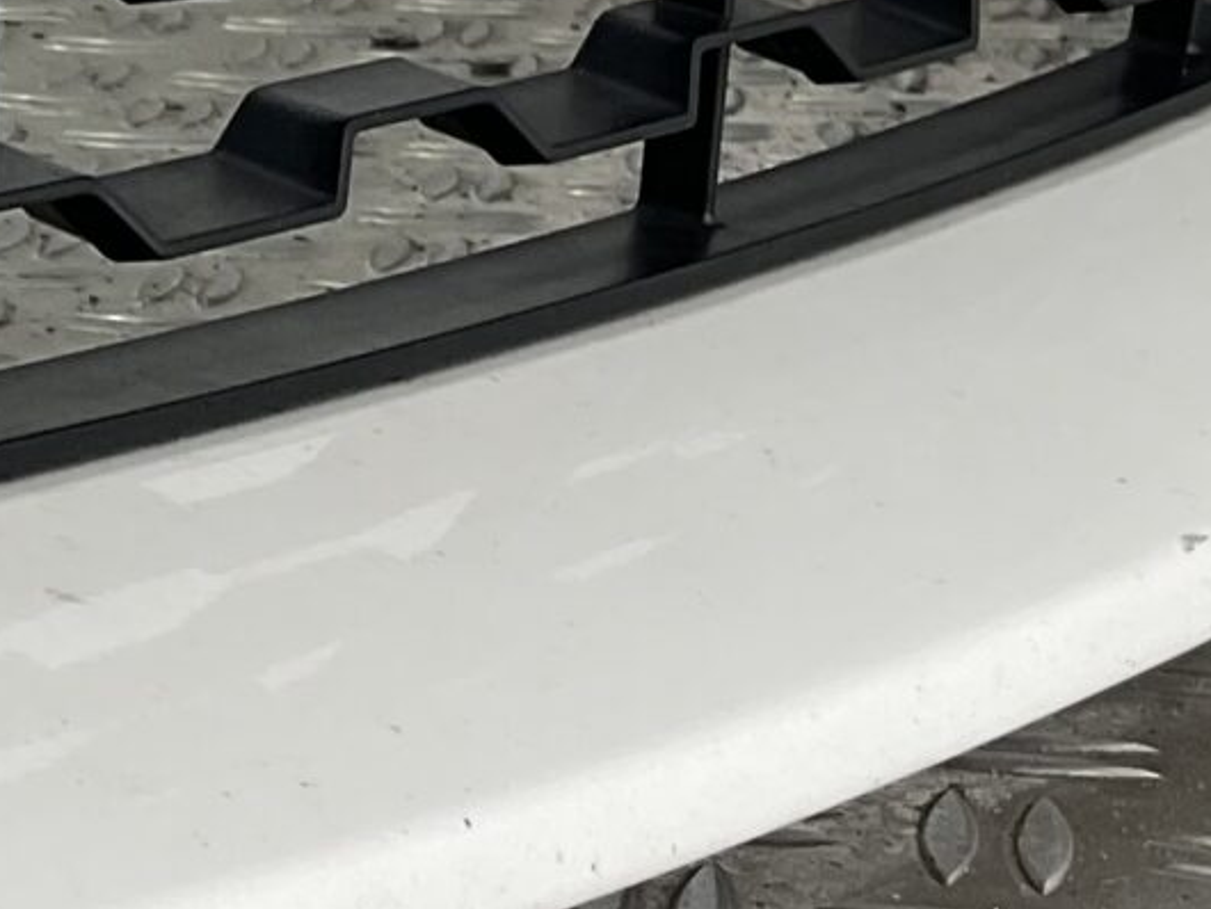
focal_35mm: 140
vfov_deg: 10.6
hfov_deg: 13.3
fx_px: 4900
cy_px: 222
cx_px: -596
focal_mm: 3
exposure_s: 1/156
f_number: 1.8
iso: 16
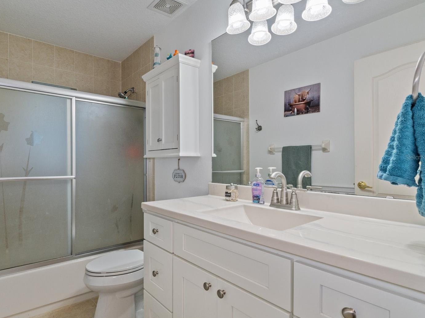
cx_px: 187
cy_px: 157
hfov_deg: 81.4
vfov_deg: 66.0
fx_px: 246
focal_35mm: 20
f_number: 8
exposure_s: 1/2.5
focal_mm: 12
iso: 640
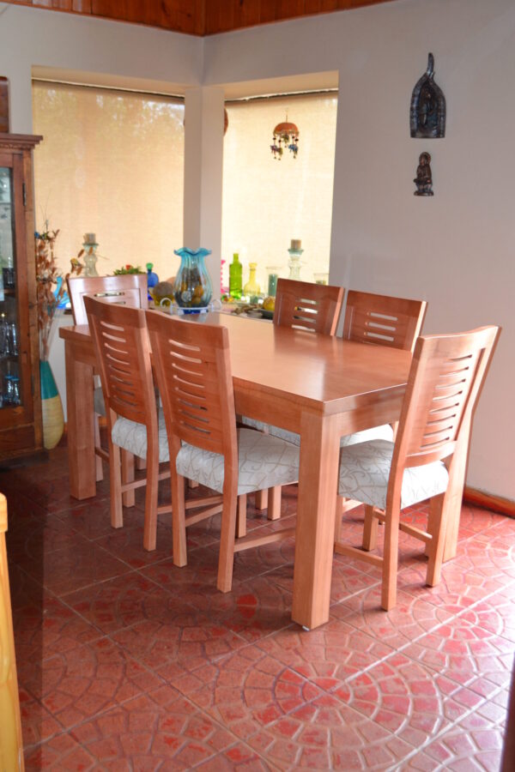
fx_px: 772
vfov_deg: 53.1
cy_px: 386
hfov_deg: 36.9
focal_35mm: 36
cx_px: 258
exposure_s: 1/60
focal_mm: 24
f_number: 4
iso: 1400
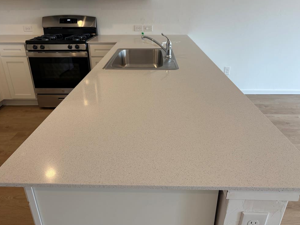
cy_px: 112
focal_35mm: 27
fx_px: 234
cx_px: 147
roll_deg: +1.0
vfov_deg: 51.4
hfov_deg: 65.3
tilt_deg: -24.6
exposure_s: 1/120
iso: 64
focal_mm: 5.96
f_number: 1.6
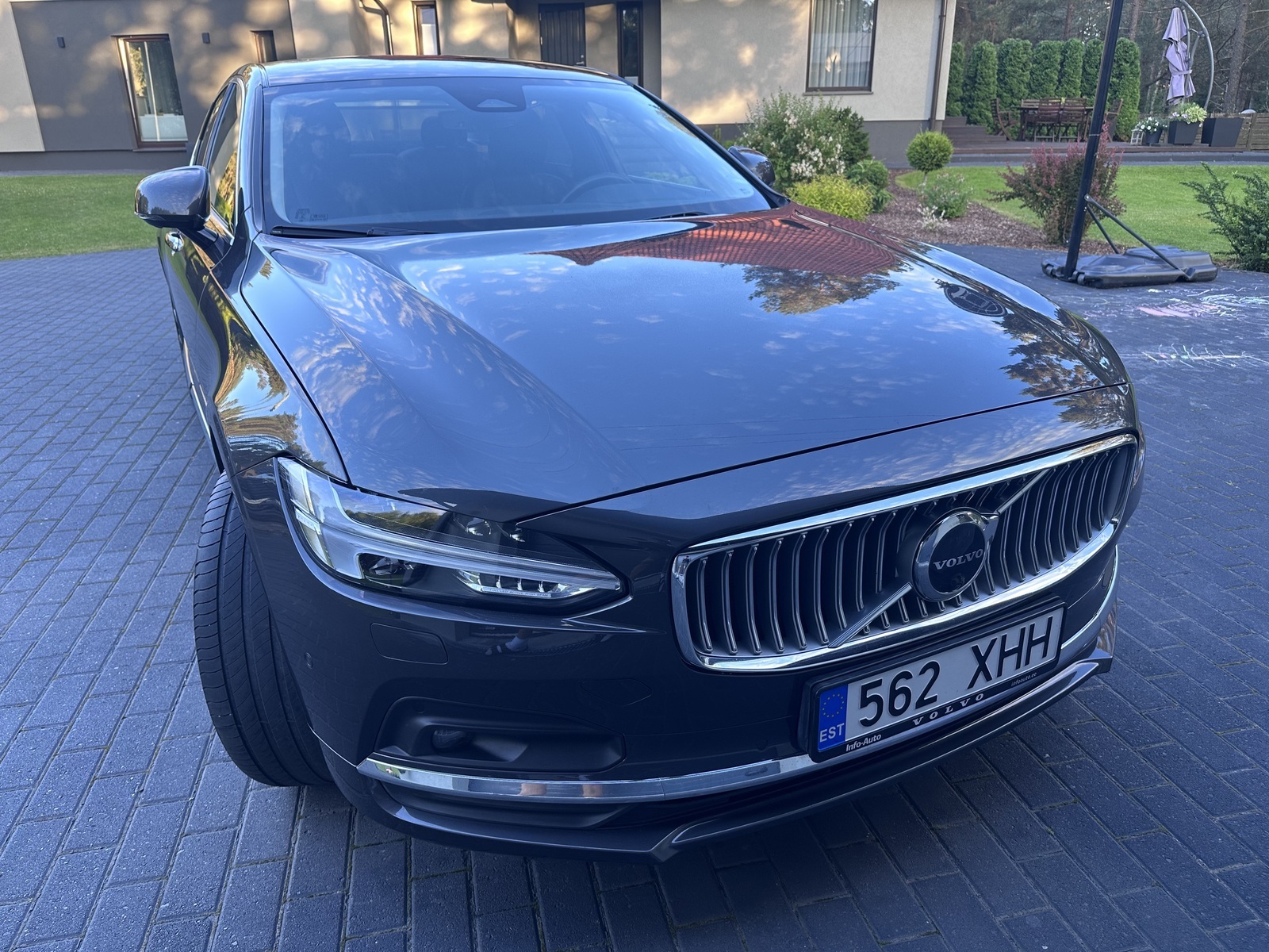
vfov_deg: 56.8
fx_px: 880
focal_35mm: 24
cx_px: 634
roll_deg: +1.4
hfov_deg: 71.6
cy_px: 476
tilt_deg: -21.5
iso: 80
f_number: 1.78
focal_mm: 6.86
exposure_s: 1/121
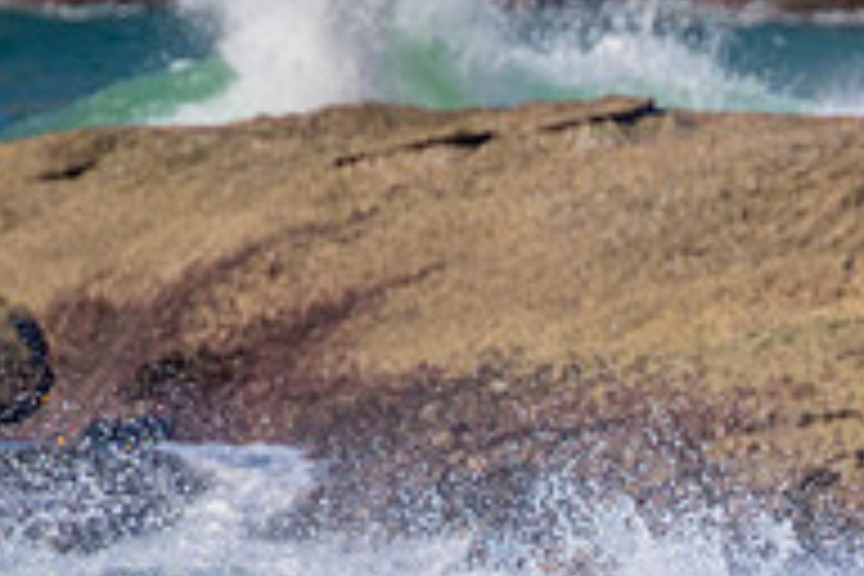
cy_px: 830
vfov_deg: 0.6
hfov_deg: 0.9
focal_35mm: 2417
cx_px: 1017
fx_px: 58003
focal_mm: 800
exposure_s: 1/2000
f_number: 11
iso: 1100
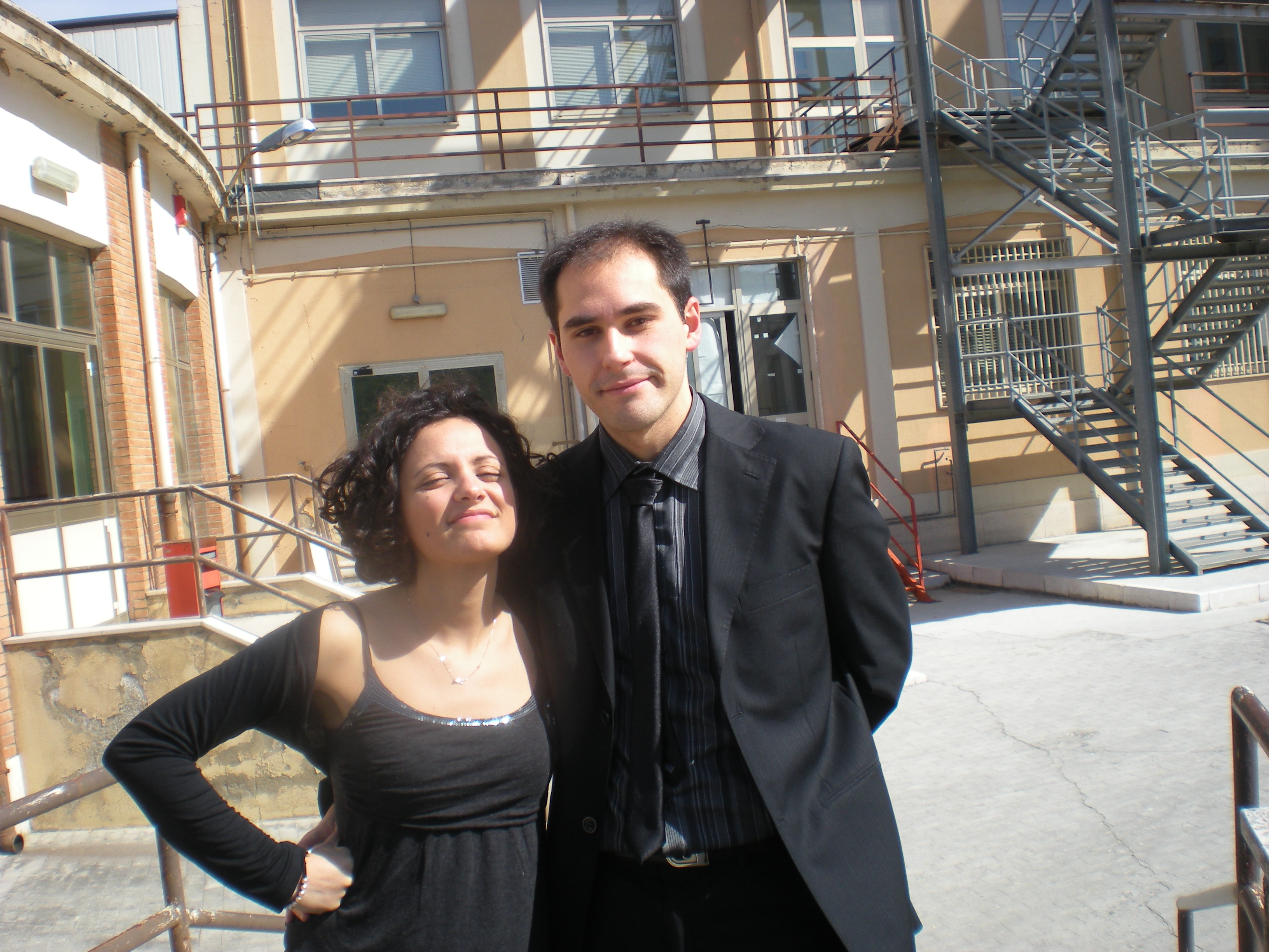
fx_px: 1393
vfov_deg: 37.7
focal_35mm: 38
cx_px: 634
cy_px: 476
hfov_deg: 49.0
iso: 64
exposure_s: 1/330
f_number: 4.6
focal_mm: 6.3
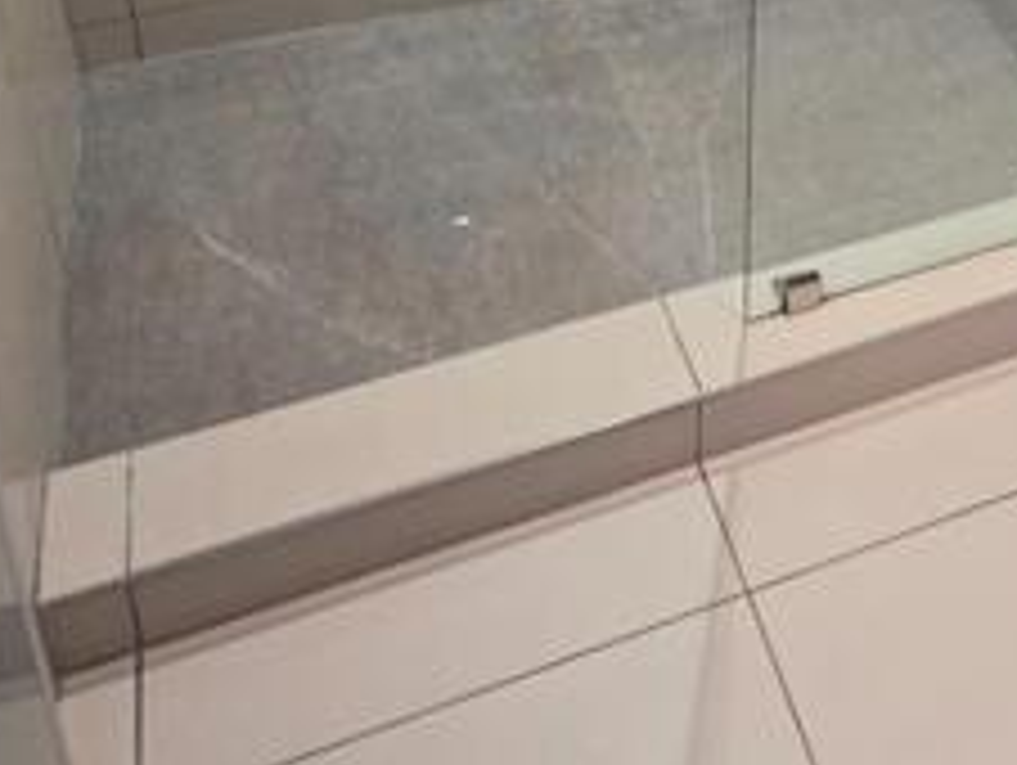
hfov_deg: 39.8
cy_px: -324
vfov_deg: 25.4
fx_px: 1353
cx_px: 792
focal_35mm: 46
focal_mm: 2.2
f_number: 1.9
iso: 250
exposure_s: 1/50
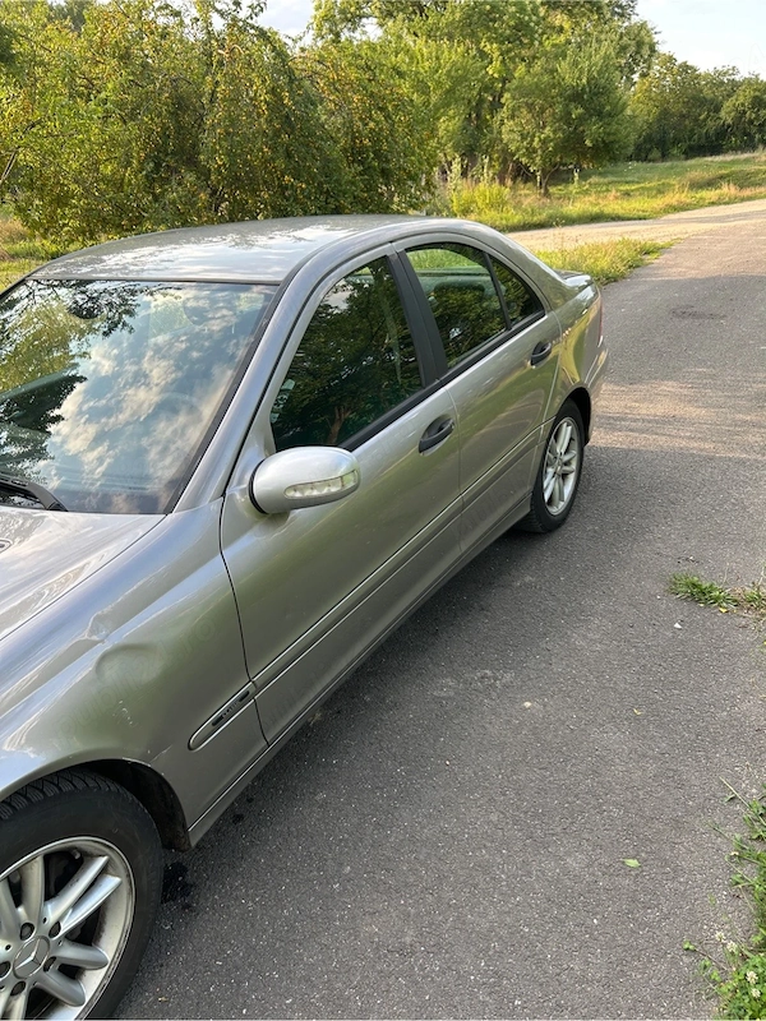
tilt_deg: -22.2
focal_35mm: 26
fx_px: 767
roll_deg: +4.3
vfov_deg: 67.3
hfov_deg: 53.1
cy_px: 510
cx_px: 383
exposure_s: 1/371
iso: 50
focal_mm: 5.7
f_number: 1.5
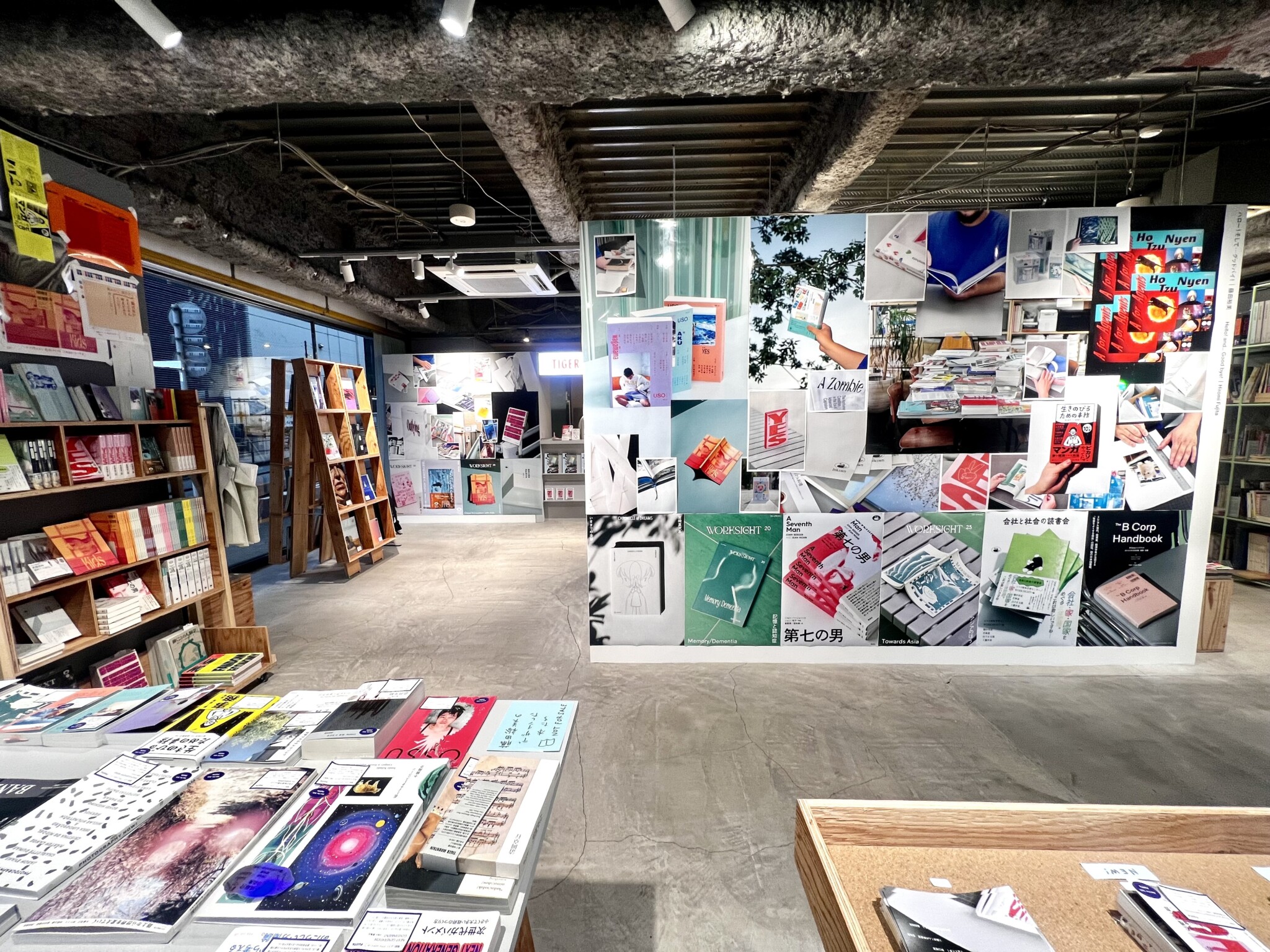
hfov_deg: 106.2
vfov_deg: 89.9
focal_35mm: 13
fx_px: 477
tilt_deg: -7.1
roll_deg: +1.2
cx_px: 635
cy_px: 476
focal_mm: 1.57
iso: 100
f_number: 1.8
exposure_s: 1/100
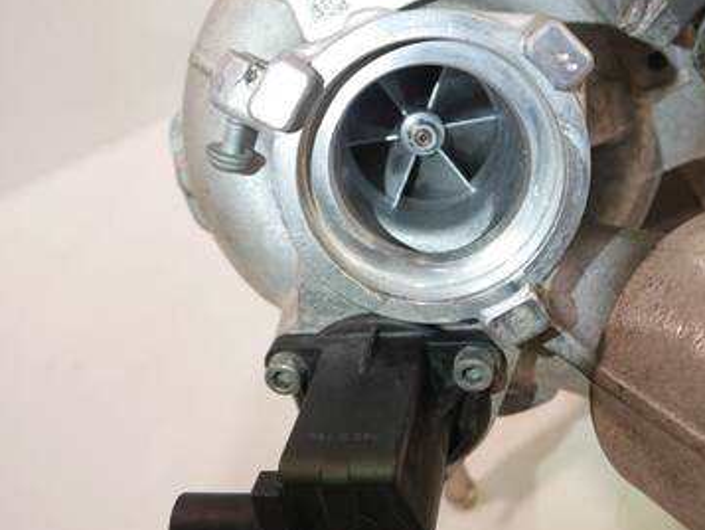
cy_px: 188
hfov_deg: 43.7
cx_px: 409
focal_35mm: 43
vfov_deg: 33.4
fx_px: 876
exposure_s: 1/60
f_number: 3.8
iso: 500
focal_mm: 16
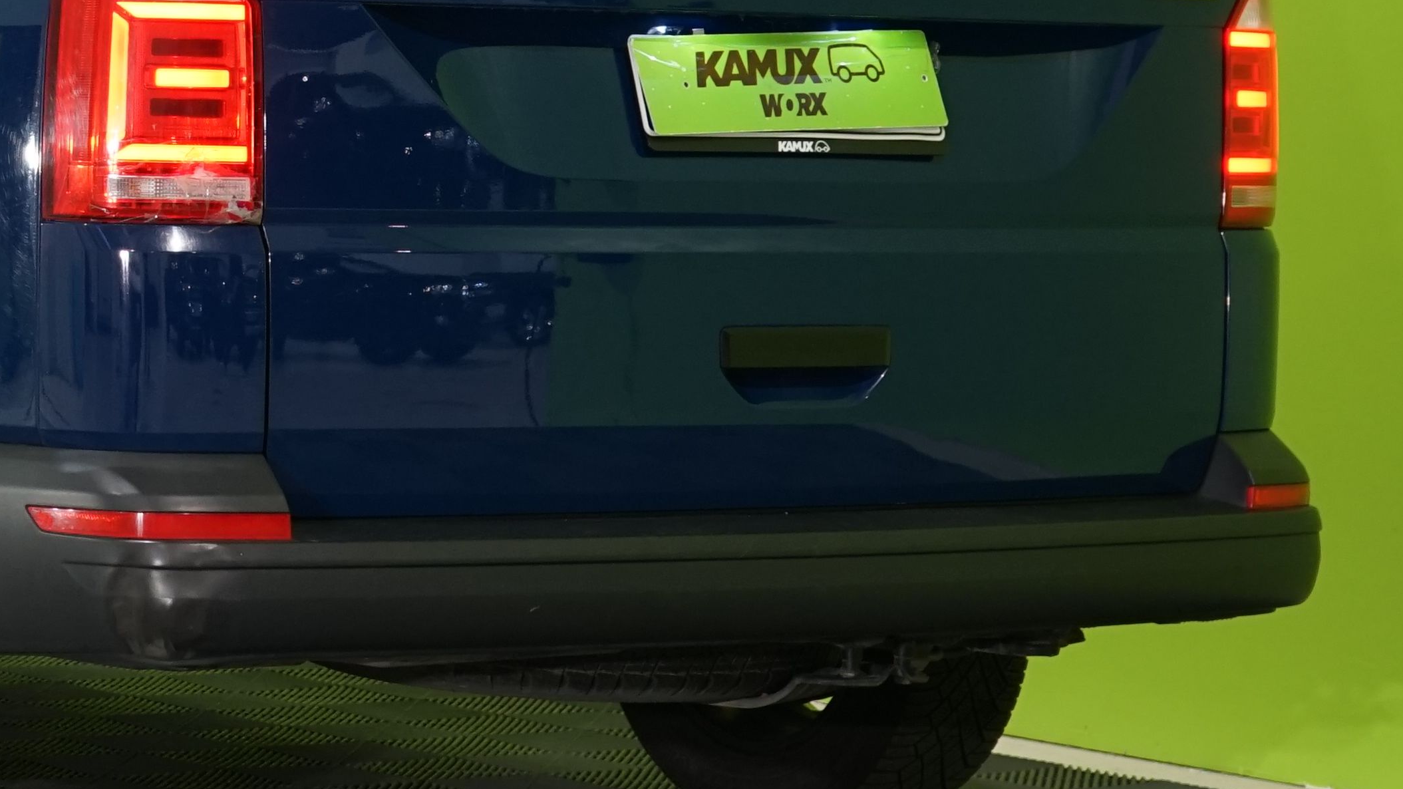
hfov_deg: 13.6
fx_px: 5766
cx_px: -51
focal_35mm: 155
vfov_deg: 7.8
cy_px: -108
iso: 800
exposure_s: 1/30
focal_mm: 52
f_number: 5.6
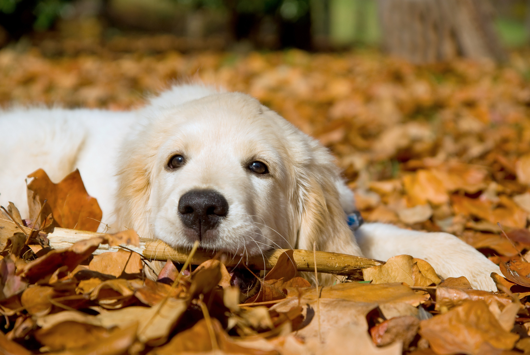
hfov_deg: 19.4
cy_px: 178
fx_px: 1548
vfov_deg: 13.1
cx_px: 265
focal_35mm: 105
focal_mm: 70
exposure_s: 1/1600
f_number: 5.6
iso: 100
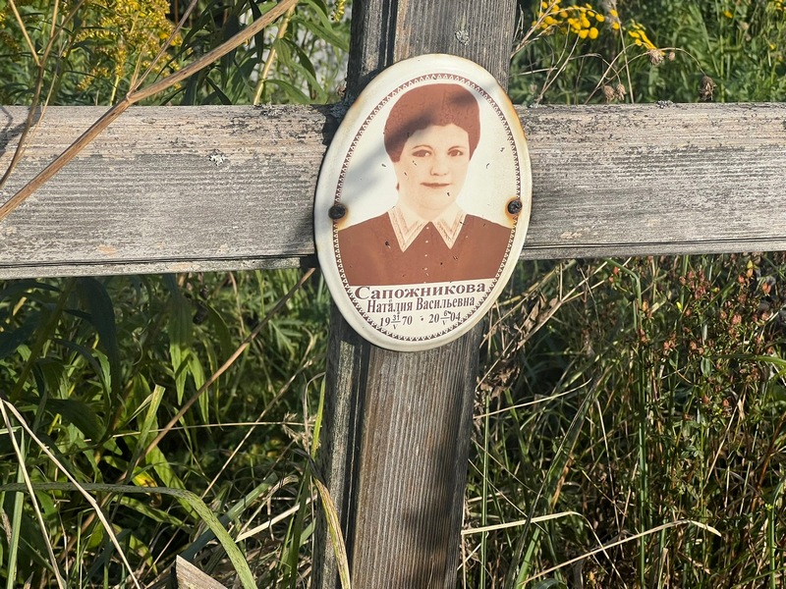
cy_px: 294
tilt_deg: -18.7
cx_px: 393
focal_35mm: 77
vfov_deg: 19.1
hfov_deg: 25.3
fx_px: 1748
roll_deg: -2.3
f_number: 2.8
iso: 32
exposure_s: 1/1096
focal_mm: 9
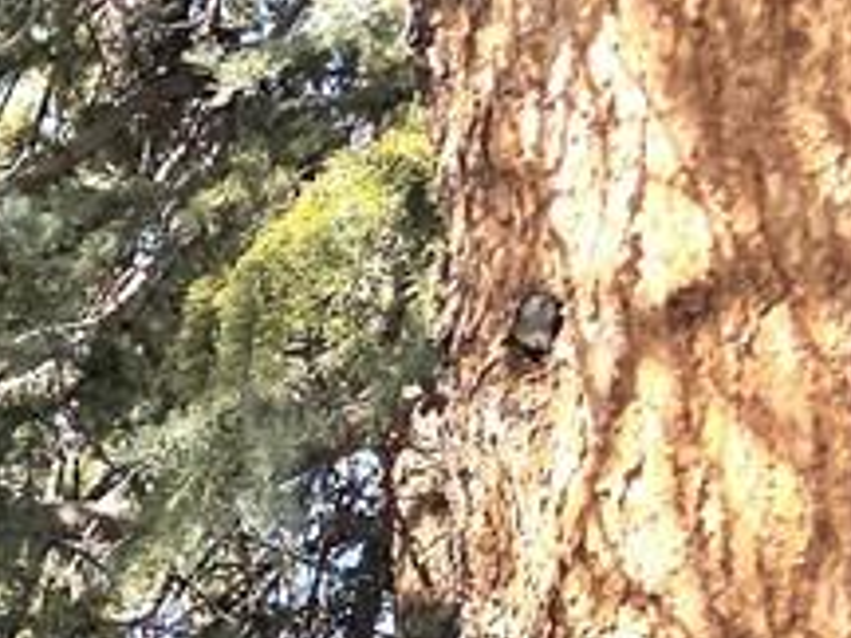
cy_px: 1697
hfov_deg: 8.4
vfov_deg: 7.9
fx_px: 4179
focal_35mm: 170
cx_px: -2191
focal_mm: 6.3
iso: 12
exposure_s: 1/238
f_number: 1.7
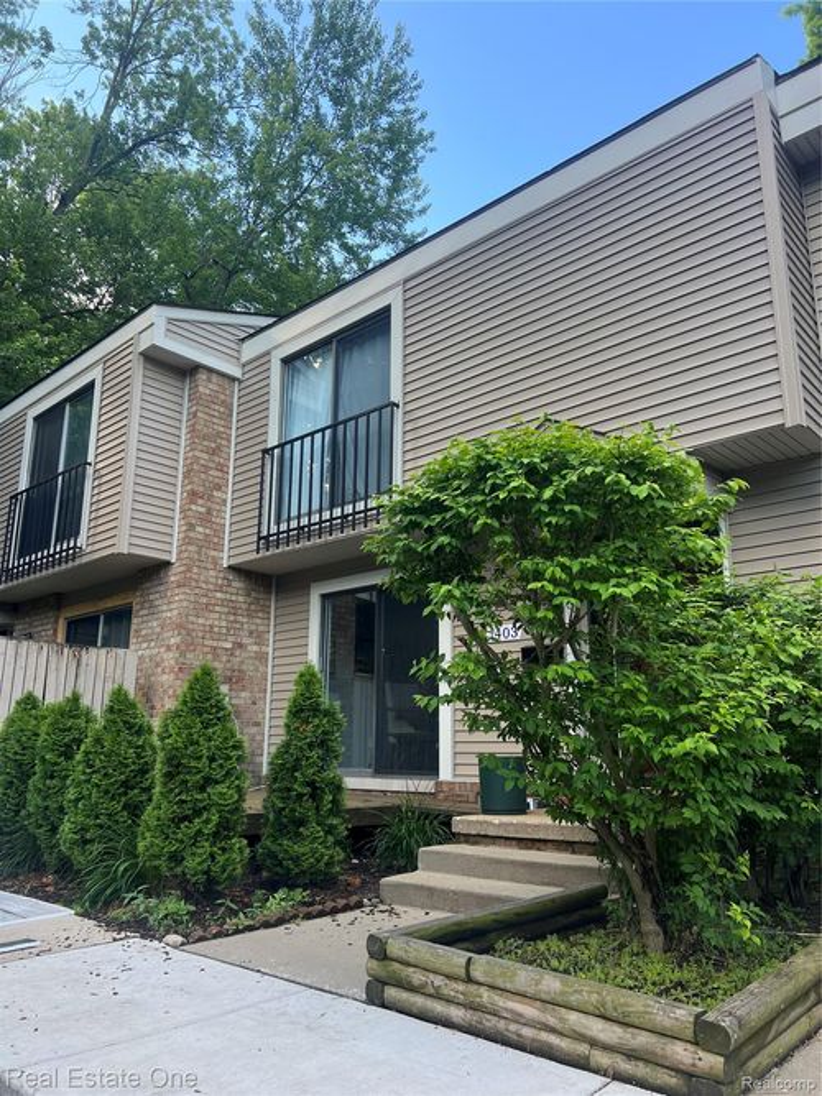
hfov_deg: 53.0
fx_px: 823
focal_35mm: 26
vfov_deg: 67.3
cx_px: 411
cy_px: 548
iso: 40
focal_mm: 5.7
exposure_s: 1/255
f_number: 1.5
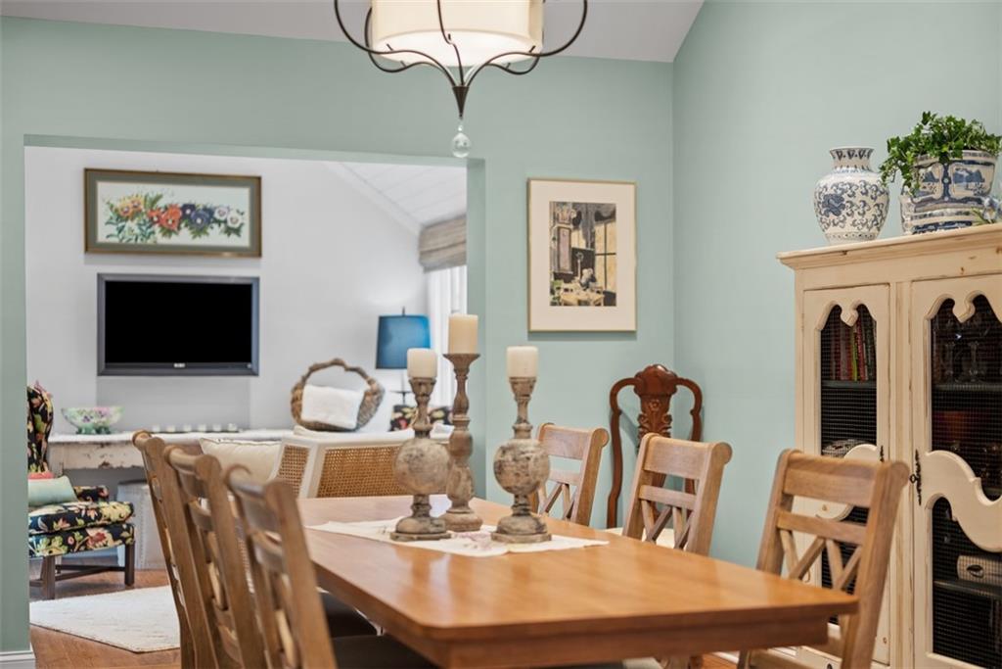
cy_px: 334
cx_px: 501
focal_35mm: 50
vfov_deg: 27.0
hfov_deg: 39.6
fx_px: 1392
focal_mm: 50
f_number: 2
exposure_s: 1/60
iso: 400
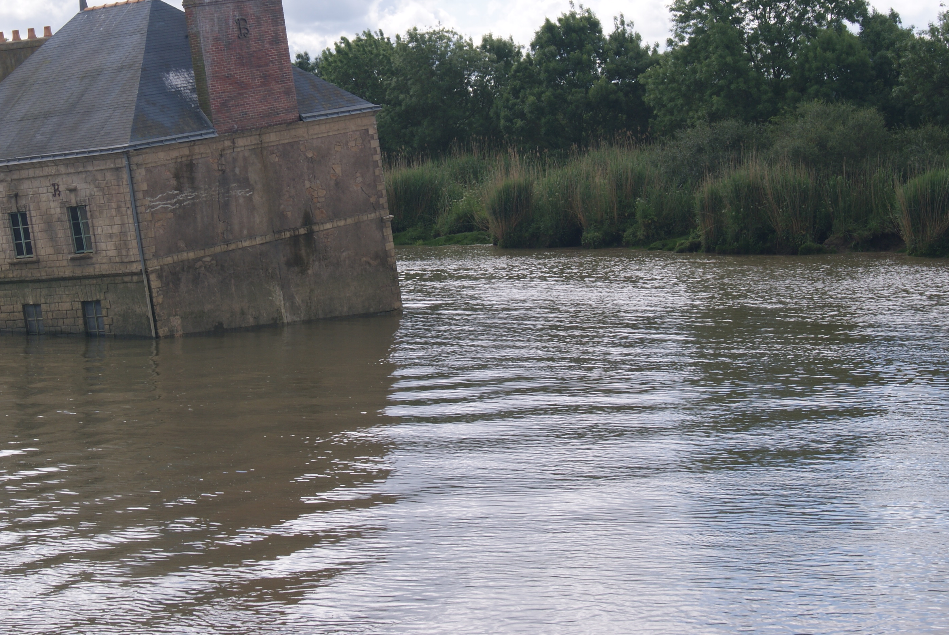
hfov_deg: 21.7
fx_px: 2473
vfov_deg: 14.6
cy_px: 215
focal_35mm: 94
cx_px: 342
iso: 100
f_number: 13
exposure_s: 1/100
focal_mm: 45
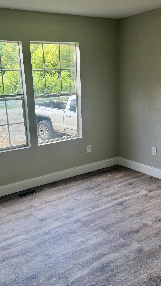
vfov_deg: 56.6
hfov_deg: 33.7
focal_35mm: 35
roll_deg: +2.0
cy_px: 143
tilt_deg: -15.8
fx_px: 266
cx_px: 77
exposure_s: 1/174
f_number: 1.78
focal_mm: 6.76
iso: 64
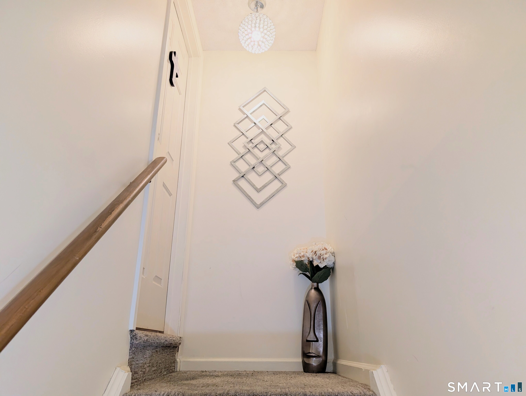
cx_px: 263
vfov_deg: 56.9
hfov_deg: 71.5
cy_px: 198
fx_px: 365
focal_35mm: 24
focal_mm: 6.9
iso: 22
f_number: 1.68
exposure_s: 1/85.4
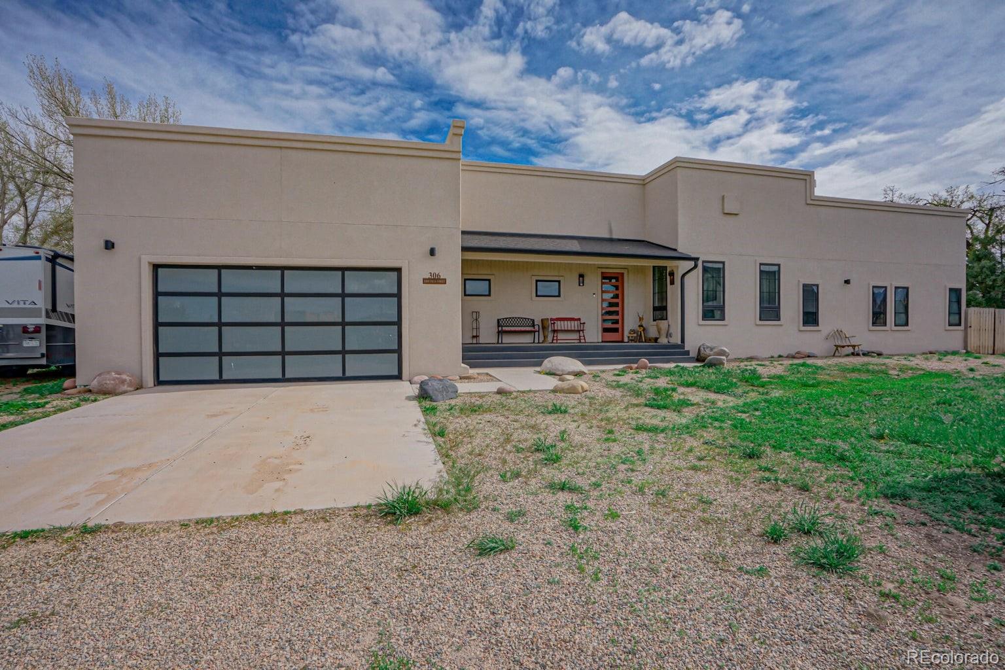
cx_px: 502
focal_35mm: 16
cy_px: 335
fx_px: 447
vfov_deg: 73.7
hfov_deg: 96.7
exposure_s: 1/750
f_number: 11
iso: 400
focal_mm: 16
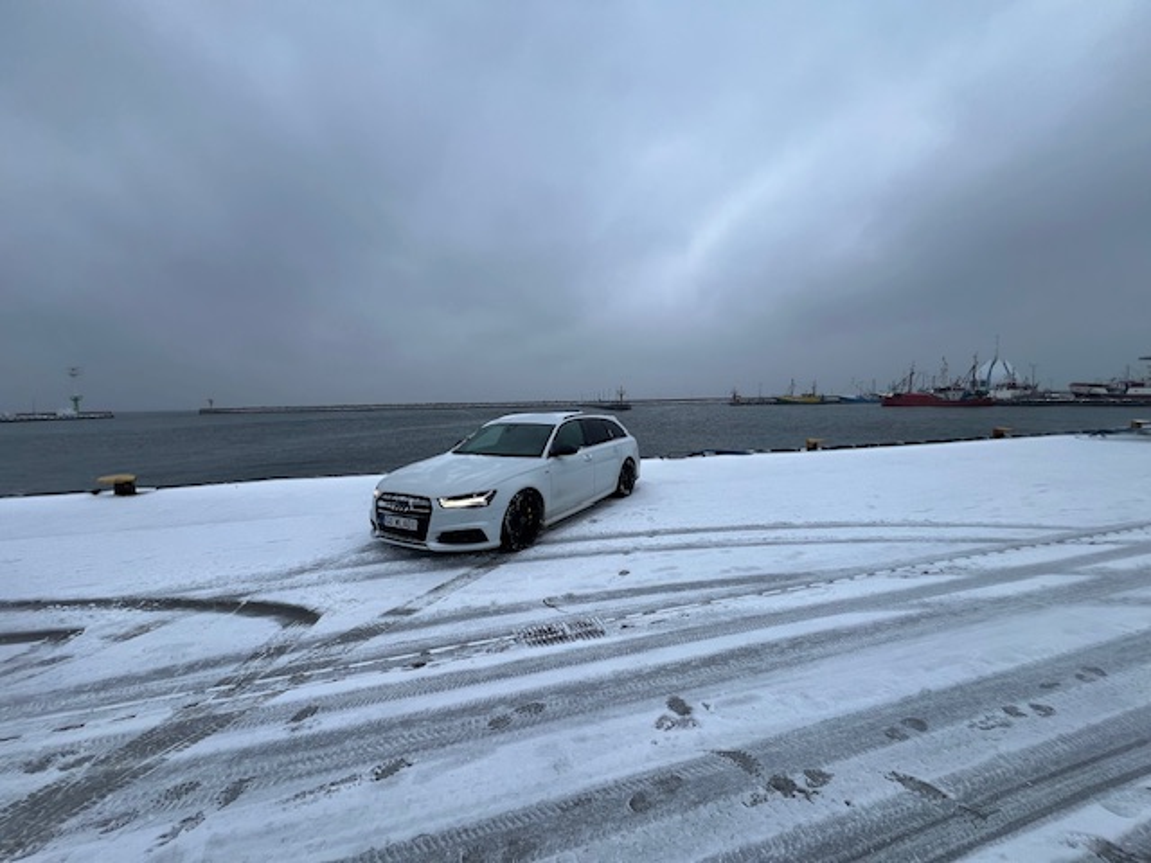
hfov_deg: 106.2
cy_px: 432
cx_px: 576
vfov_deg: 89.9
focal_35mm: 13
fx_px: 432
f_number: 1.8
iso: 32
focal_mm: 1.57
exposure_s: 1/108
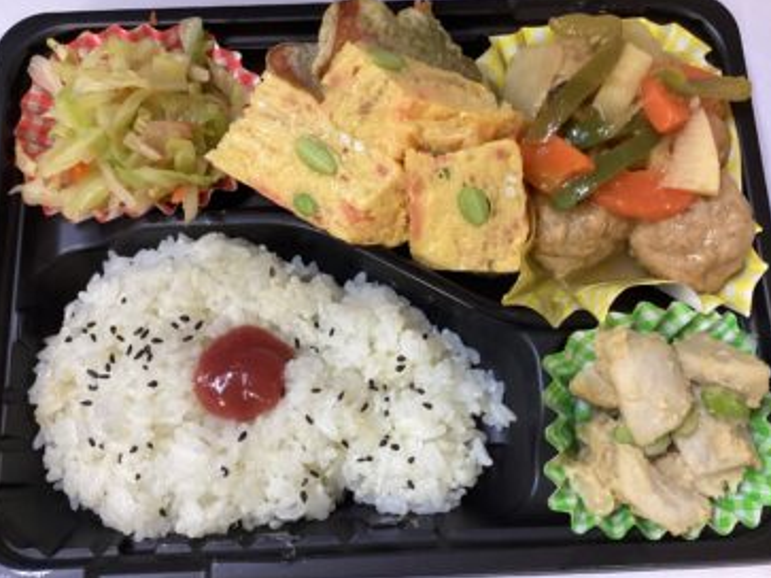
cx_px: 386
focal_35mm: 32
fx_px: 712
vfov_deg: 44.1
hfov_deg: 56.8
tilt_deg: -76.5
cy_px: 284
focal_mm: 3.3
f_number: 2.4
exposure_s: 1/60
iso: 200
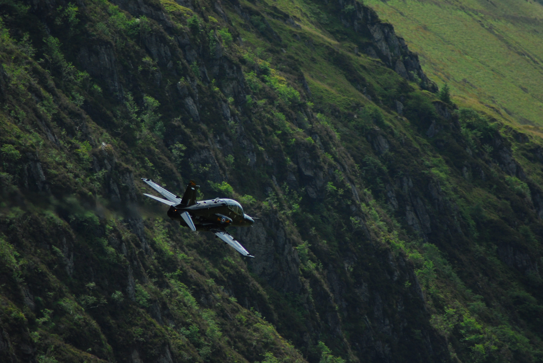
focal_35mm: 450
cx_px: 272
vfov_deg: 3.1
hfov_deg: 4.6
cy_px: 182
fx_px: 6796
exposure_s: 1/2500
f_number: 5.6
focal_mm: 300
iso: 400
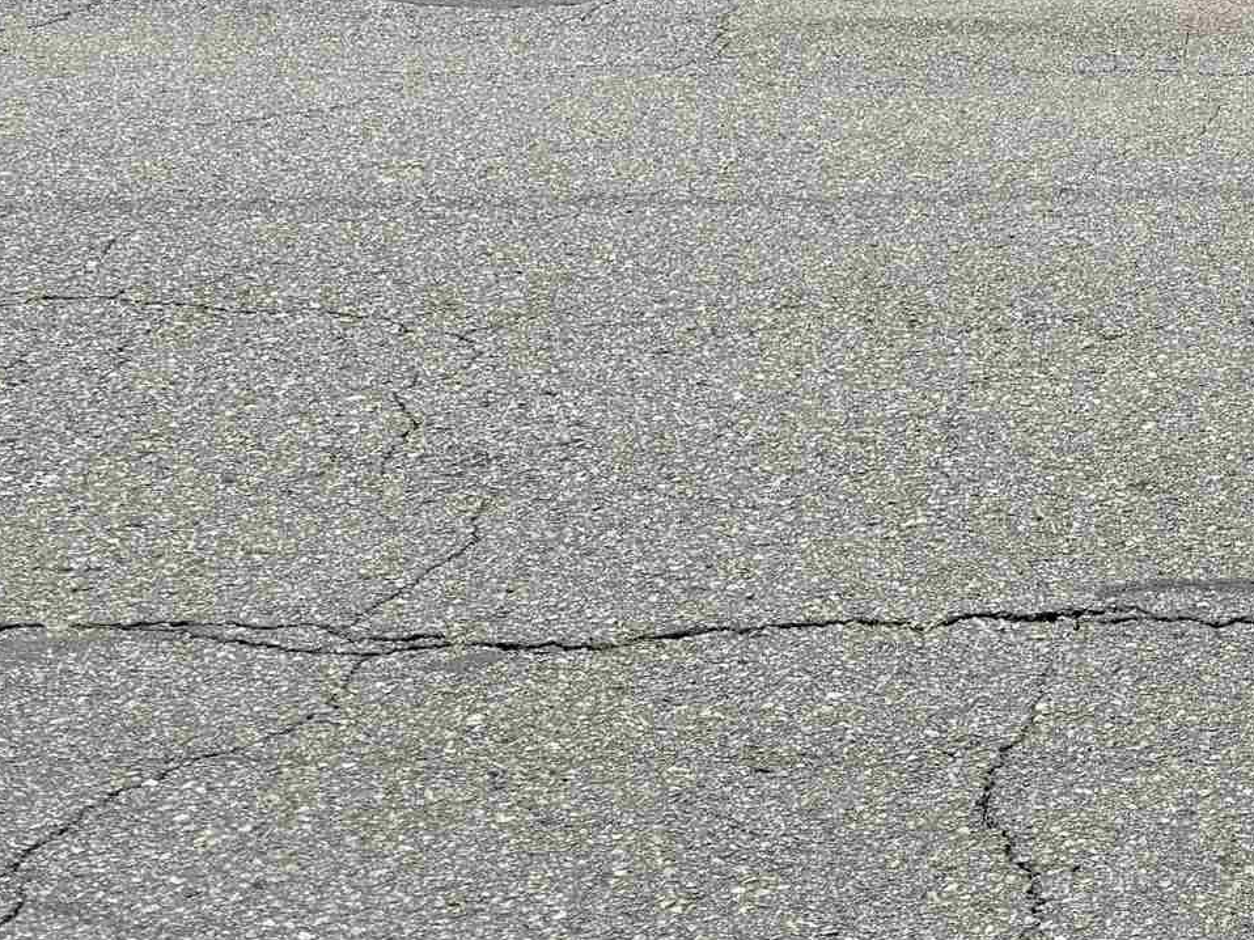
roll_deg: +0.8
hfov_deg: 22.5
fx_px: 2789
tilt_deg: -1.6
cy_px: -469
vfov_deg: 17.3
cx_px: 1660
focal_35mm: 77
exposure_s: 1/4405
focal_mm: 6.76
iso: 80
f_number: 1.78
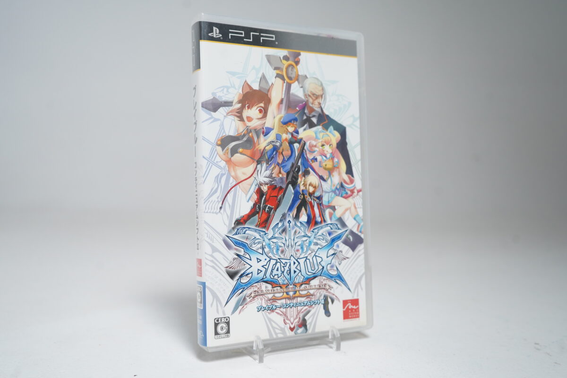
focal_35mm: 34
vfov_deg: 38.9
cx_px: 284
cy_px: 189
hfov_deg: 55.8
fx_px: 535
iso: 1000
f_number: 5
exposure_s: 1/40
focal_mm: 34
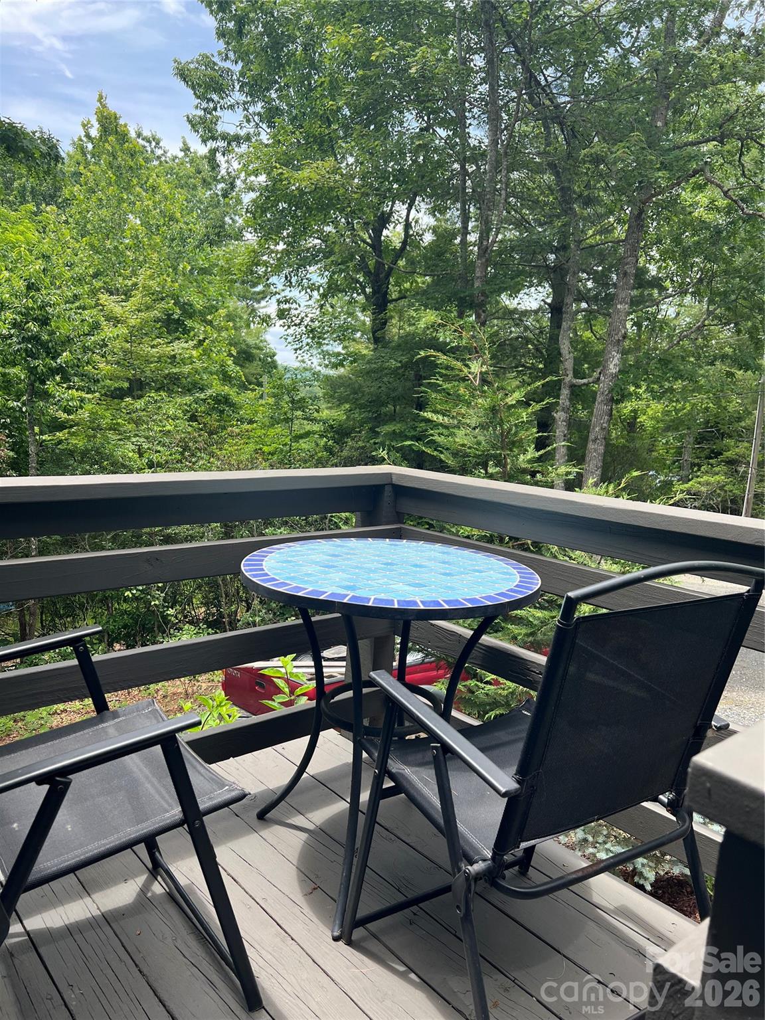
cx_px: 382
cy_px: 510
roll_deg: -2.7
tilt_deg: -9.3
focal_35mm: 26
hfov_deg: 53.1
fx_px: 766
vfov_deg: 67.3
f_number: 1.5
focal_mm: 5.7
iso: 50
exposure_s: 1/982
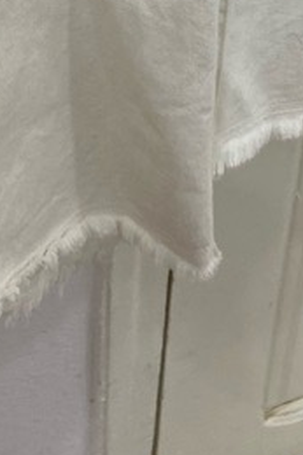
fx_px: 1315
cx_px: 100
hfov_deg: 13.1
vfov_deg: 17.0
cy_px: -299
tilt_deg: -33.4
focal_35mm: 104
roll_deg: -1.3
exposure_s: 1/121
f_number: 1.8
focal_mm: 4.25
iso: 125
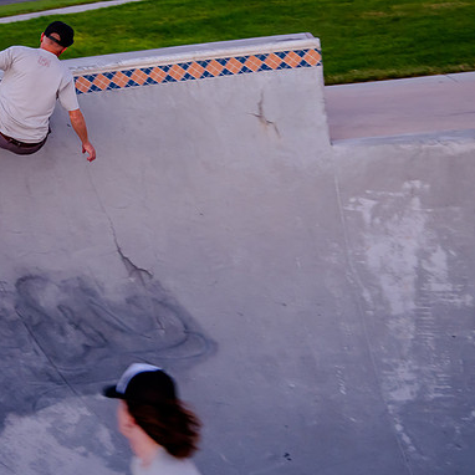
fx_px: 1366
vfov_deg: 19.6
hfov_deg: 19.5
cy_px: 143
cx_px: 77
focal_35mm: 88
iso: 2000
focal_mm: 48
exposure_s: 1/250
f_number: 4
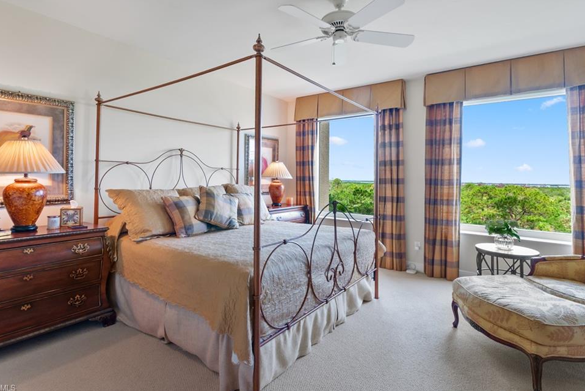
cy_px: 186
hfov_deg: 96.7
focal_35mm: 16
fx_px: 260
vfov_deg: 73.7
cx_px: 286
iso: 200
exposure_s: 1
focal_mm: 10
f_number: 8
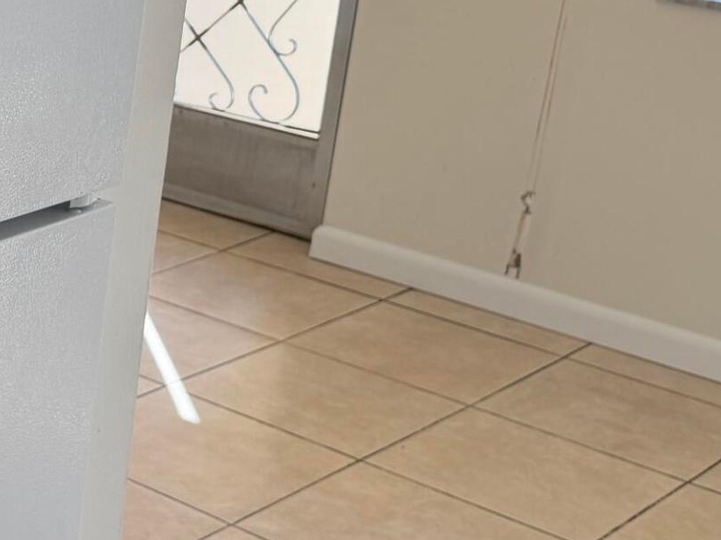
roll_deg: -1.2
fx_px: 1791
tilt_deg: -19.1
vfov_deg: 17.2
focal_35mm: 86
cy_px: 238
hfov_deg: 19.8
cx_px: -353
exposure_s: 1/161
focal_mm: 6.76
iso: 64
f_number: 1.78
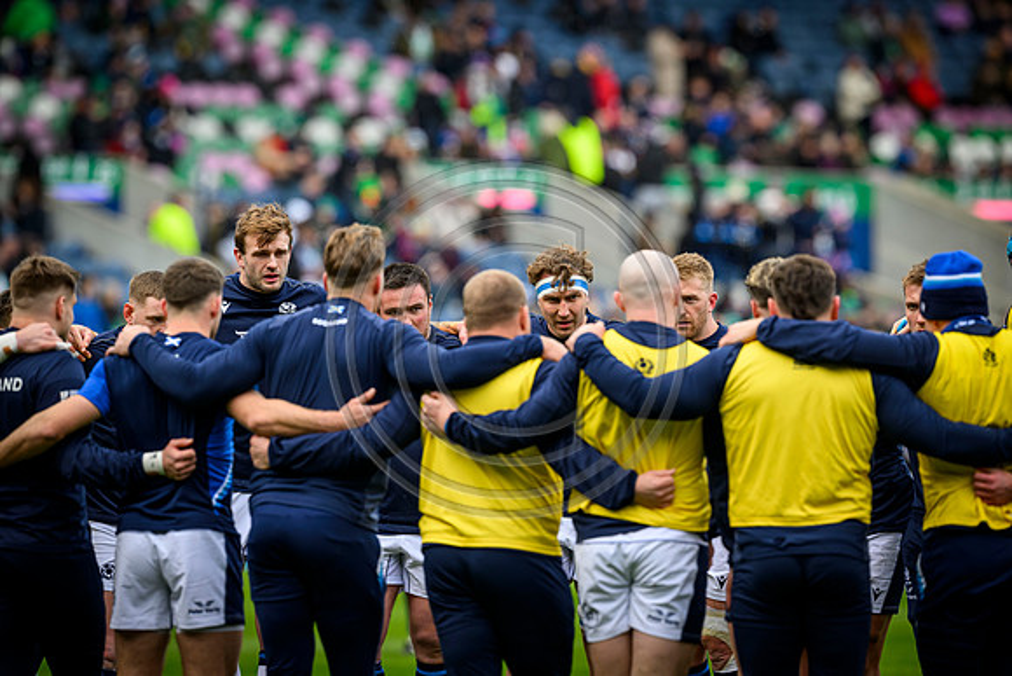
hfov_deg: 5.2
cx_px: 506
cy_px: 338
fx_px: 11247
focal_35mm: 400
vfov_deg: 3.4
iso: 800
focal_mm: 400
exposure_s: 1/640
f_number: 4.5
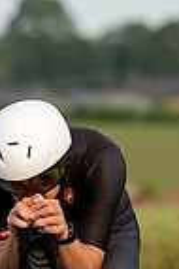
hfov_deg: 0.8
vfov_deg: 1.2
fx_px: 12791
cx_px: 67
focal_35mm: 1711
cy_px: 335
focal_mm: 176
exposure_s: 1/1000
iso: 200
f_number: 4
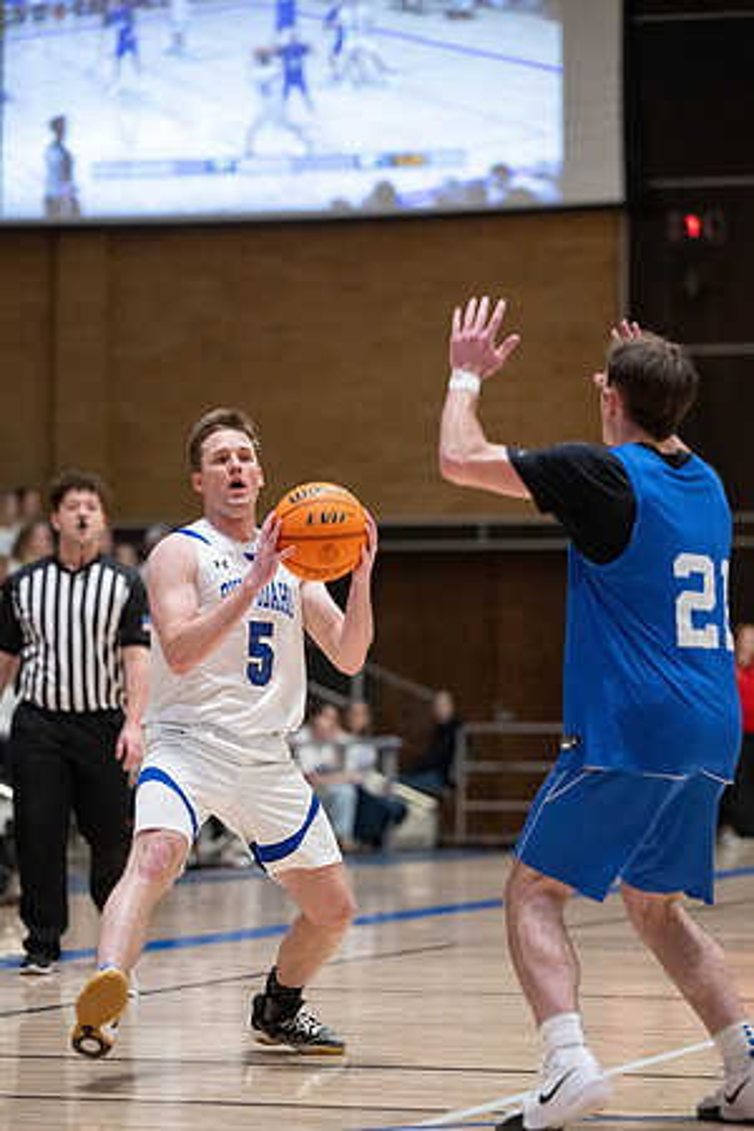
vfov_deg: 15.8
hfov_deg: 10.5
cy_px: 566
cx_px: 377
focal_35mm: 130
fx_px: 4084
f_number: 3.2
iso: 6400
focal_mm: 130
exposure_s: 1/500
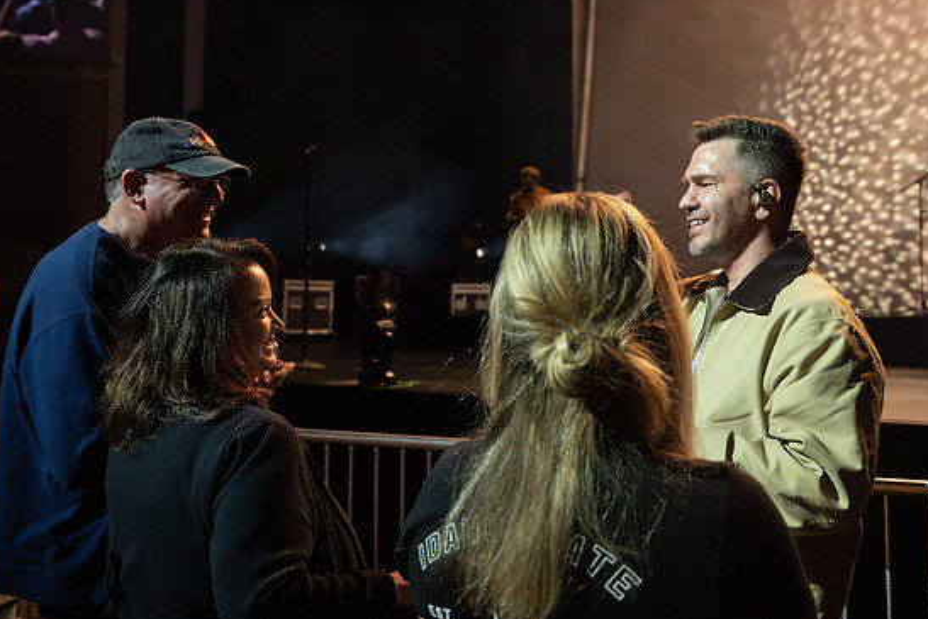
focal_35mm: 47
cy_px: 224
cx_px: 647
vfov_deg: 28.5
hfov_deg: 41.2
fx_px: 1212
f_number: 4
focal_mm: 33
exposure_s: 1/160
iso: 4000
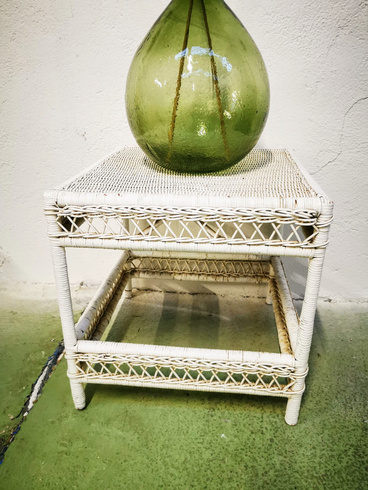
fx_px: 383
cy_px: 245
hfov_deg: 51.4
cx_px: 184
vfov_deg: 65.3
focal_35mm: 27
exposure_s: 1/50
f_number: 1.6
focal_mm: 5.56
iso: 200
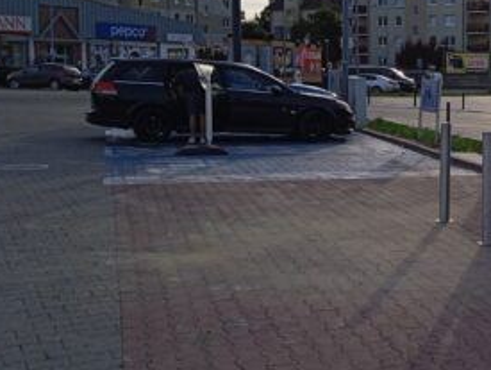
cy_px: 156
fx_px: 824
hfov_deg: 30.9
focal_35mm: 58
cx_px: 486
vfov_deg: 25.3
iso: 119
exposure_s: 1/1297
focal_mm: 3.43
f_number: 2.2
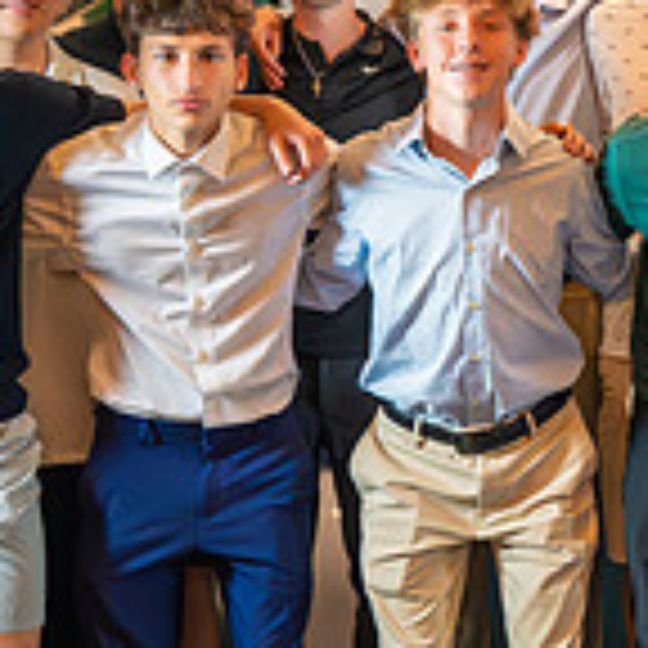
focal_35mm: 95
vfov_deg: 18.2
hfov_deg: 16.9
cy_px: 216
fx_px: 2012
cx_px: 915
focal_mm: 24
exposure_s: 1/320
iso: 6400
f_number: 2.8
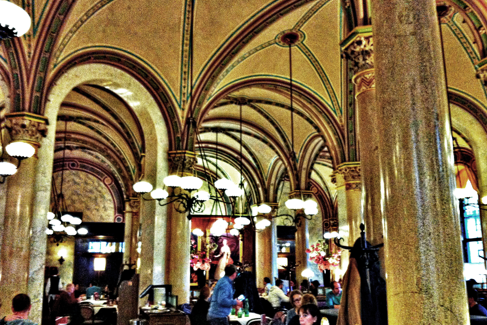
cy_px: 171
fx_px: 501
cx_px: 244
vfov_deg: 35.9
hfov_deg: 51.9
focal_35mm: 37
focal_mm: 3.85
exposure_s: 1/15
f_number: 2.8
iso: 320
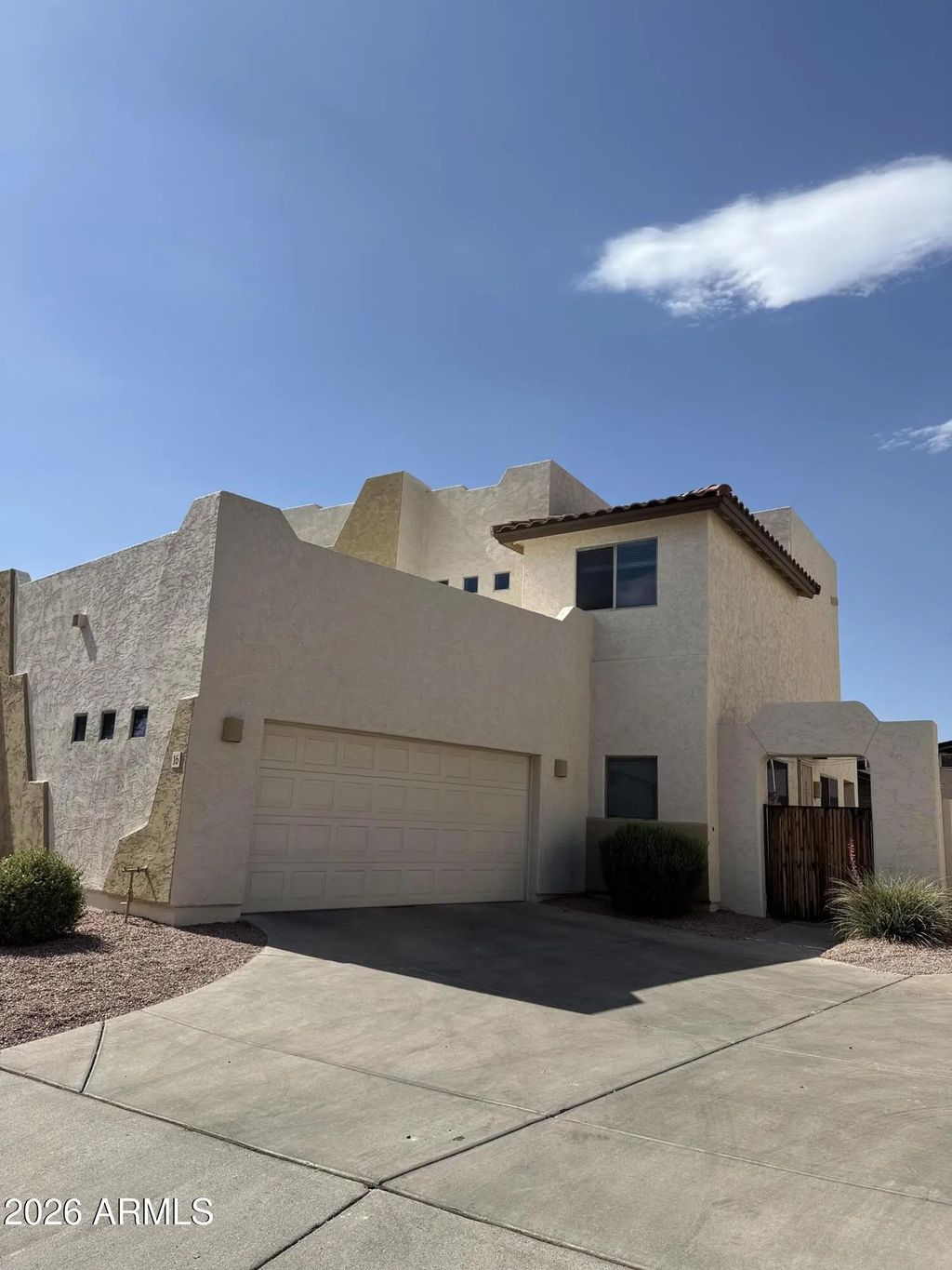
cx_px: 476
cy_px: 635
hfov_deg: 56.8
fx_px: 880
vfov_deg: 71.6
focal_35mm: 24
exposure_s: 1/6173
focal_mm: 6.76
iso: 80
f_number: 1.78
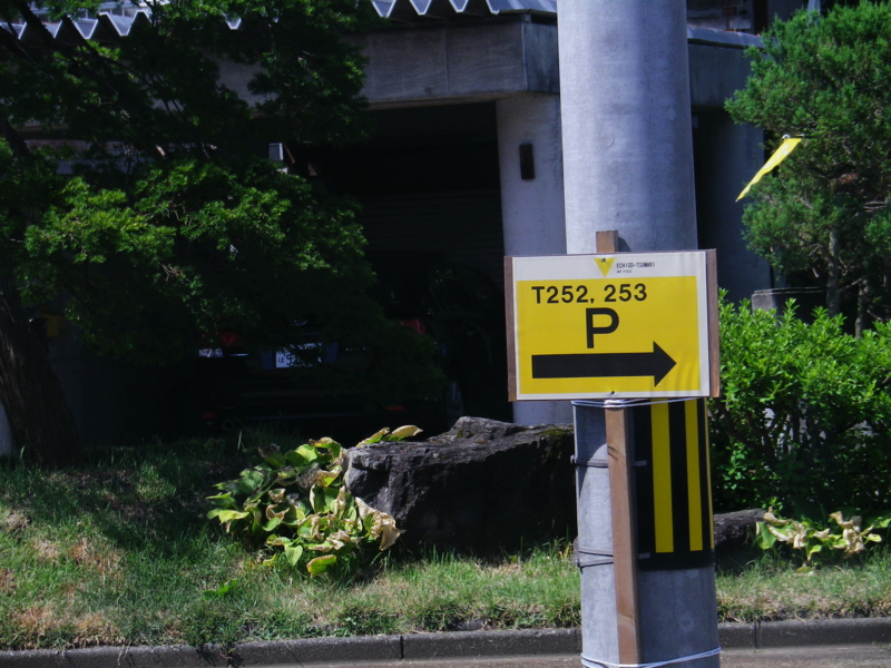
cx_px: 446
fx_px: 4607
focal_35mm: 179
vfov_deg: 8.3
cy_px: 334
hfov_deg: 11.0
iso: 80
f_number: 5.7
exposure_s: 1/320
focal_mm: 31.6
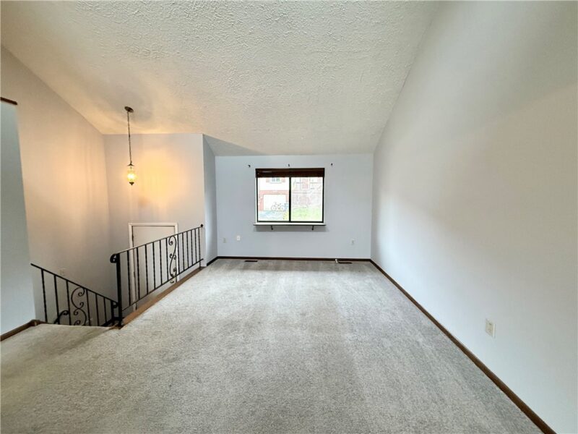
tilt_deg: -2.6
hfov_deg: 102.1
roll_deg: -0.4
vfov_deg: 85.7
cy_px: 217
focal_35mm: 14
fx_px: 234
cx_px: 289
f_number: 2.2
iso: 400
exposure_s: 1/60
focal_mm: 2.22
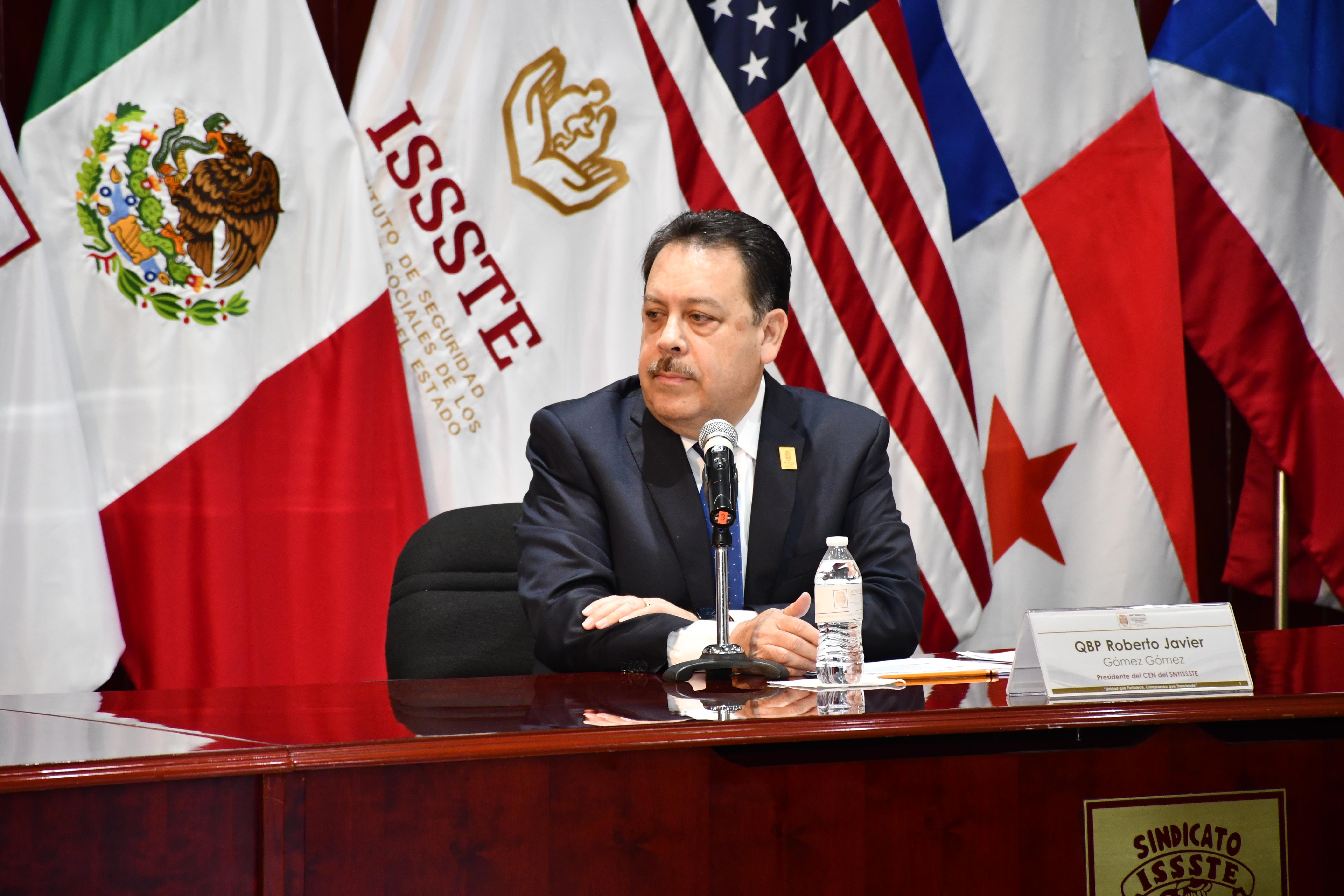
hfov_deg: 9.8
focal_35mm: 210
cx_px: 672
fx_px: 7839
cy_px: 448
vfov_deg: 6.5
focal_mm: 140
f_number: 5.6
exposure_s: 1/60
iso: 1800
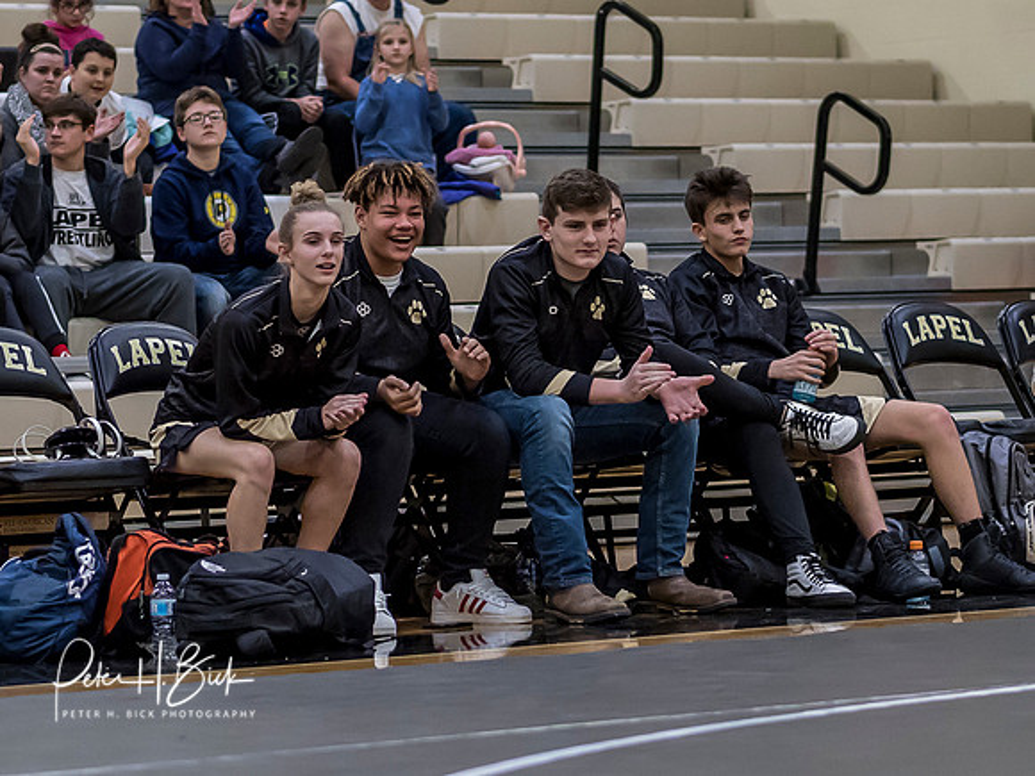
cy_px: 398
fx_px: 5642
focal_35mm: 189
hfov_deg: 10.5
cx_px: 385
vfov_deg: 7.9
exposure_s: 1/1000
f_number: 1.4
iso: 1250
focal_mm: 45
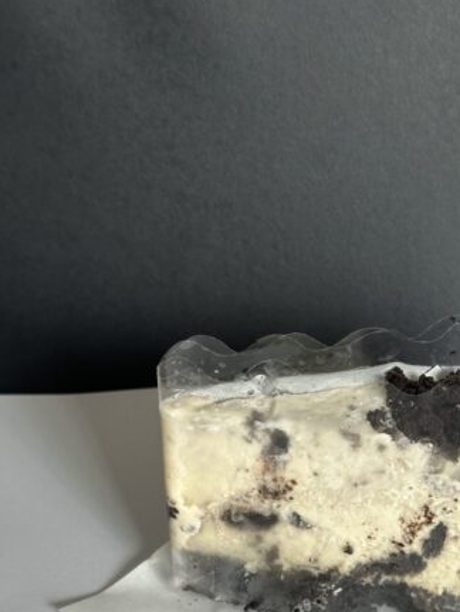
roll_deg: -2.4
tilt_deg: -32.2
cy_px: 456
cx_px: 402
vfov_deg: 21.8
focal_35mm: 89
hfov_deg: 16.4
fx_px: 1575
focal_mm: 6.86
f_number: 1.78
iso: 64
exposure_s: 1/121
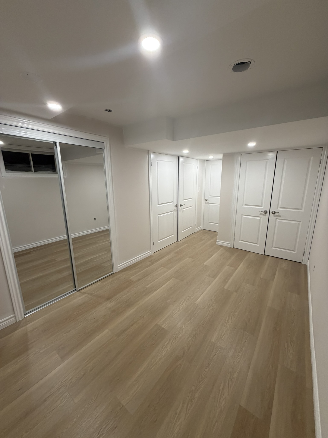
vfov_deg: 102.1
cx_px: 164
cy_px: 219
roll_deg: +0.0
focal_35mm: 14
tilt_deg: -12.2
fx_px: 177
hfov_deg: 85.7
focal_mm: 2.22
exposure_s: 1/121
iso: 200
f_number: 2.2
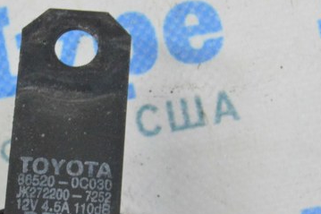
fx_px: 1309
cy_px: 188
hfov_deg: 13.9
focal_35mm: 147
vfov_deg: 9.3
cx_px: 84
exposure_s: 1/15
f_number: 20
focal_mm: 55
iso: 6400
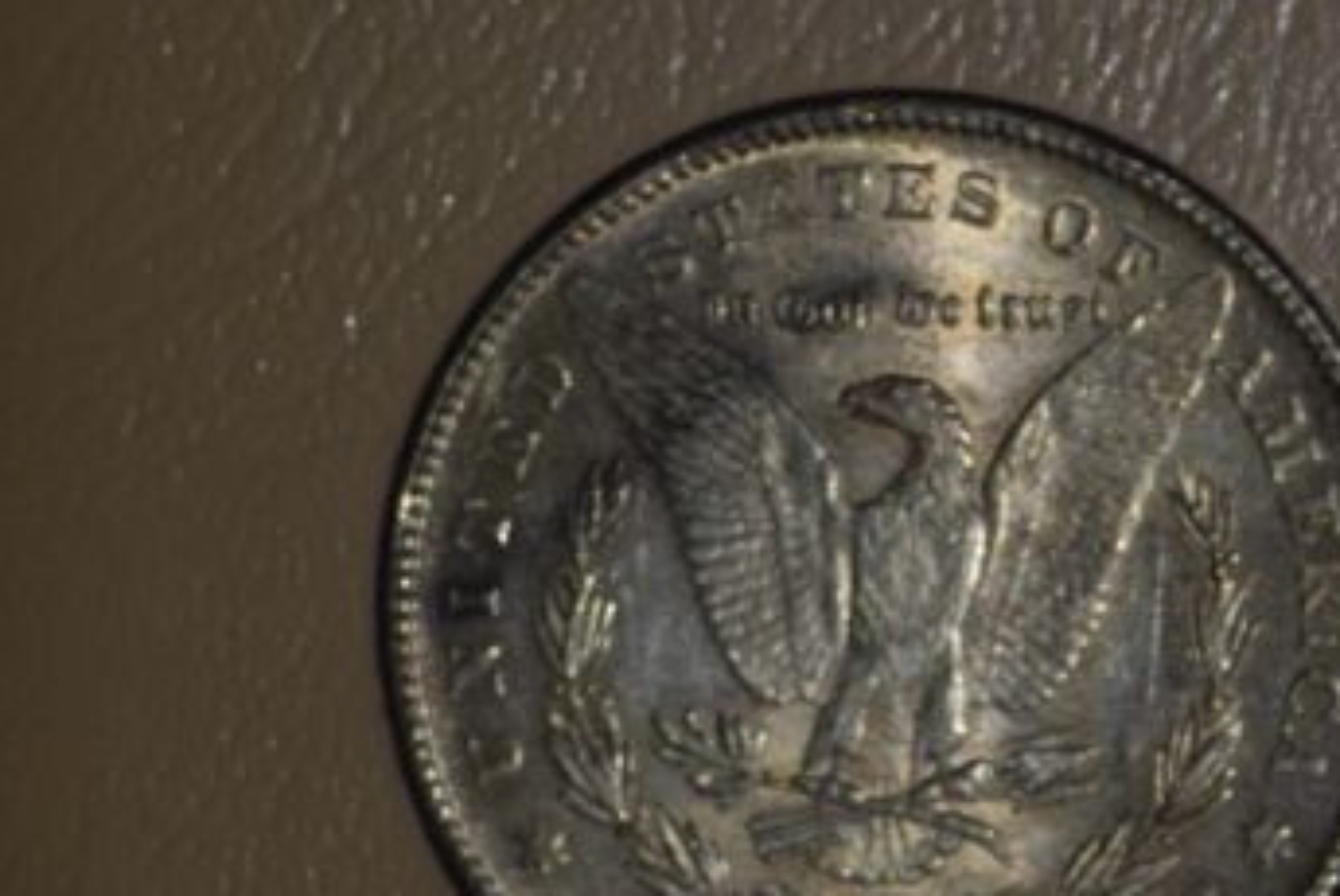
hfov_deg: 5.2
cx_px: 1663
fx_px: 14603
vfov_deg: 3.5
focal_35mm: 392
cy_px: -18
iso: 1600
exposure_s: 1/160
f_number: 8
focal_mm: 90
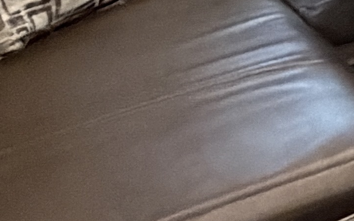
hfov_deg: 11.2
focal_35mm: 118
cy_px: -302
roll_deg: +0.2
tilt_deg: -10.5
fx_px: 1139
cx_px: 1052
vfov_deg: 9.8
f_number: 2.2
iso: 800
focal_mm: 2.22
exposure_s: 1/60
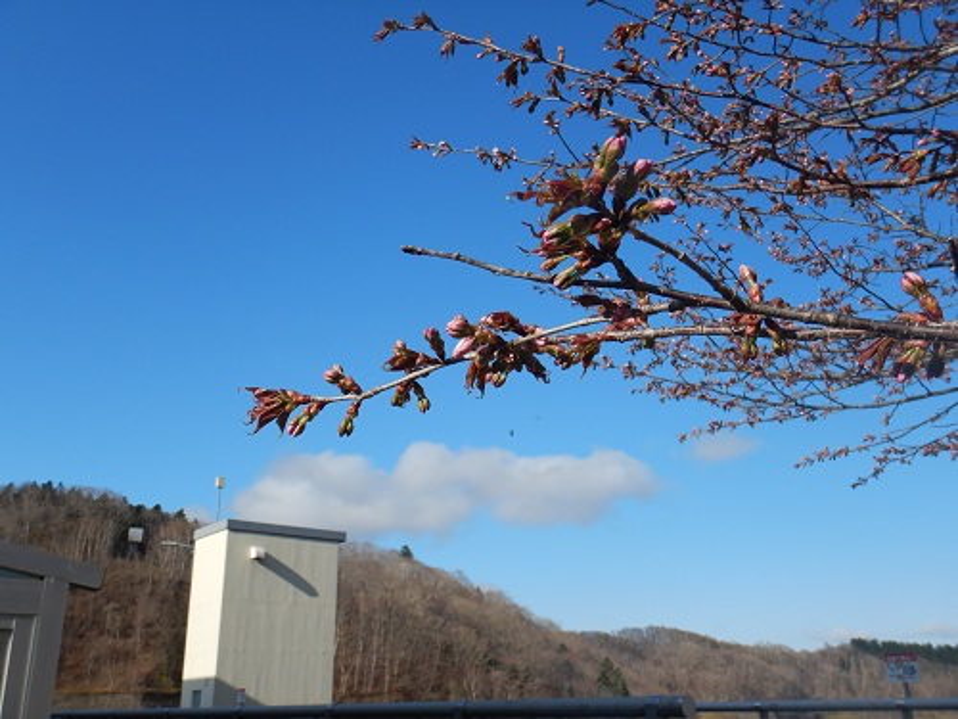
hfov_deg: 54.0
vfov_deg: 41.8
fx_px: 941
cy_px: 360
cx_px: 479
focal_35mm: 34
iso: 125
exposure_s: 1/1000
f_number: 4.2
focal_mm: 6.1
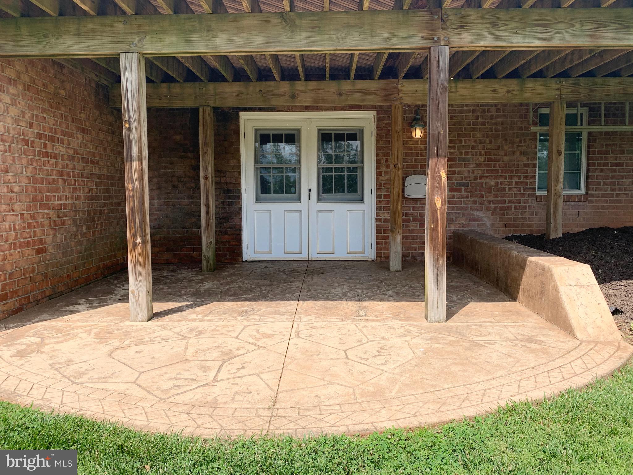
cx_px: 316
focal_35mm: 26
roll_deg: +0.2
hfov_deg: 67.3
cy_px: 238
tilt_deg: -4.2
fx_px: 475
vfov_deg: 53.1
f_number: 1.8
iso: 25
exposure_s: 1/1845
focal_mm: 4.25
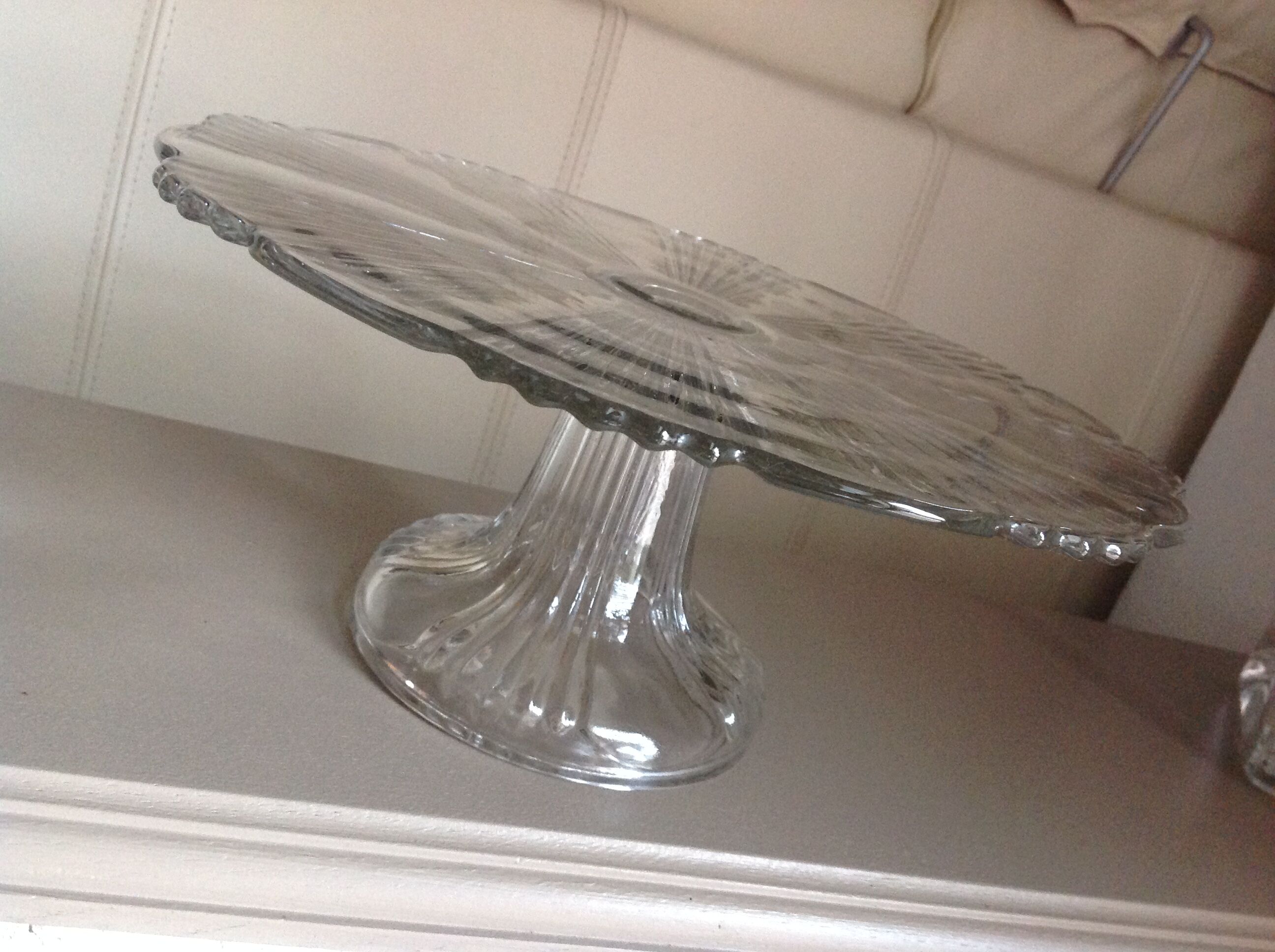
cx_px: 638
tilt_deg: -18.9
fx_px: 1287
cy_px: 476
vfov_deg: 40.6
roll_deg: -20.9
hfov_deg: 52.7
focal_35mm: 35
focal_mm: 4.28
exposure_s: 1/15
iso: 320
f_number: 2.4
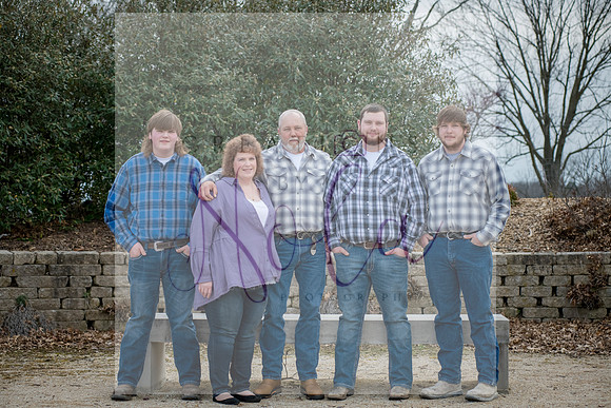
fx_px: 1358
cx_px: 306
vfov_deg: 17.1
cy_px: 204
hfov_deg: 25.4
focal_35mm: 80
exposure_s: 1/640
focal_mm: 80
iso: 400
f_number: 6.3
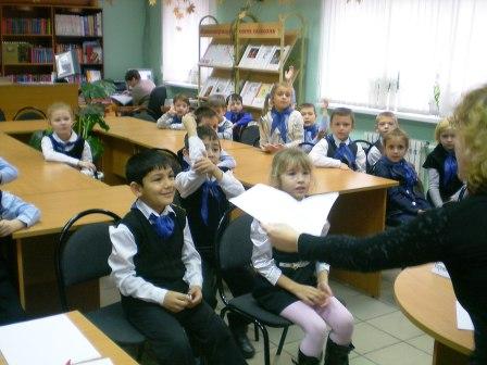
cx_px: 244
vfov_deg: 32.9
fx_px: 619
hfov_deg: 42.9
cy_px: 182
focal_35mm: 44
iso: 200
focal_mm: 7.4
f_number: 3.5
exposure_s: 1/18.8
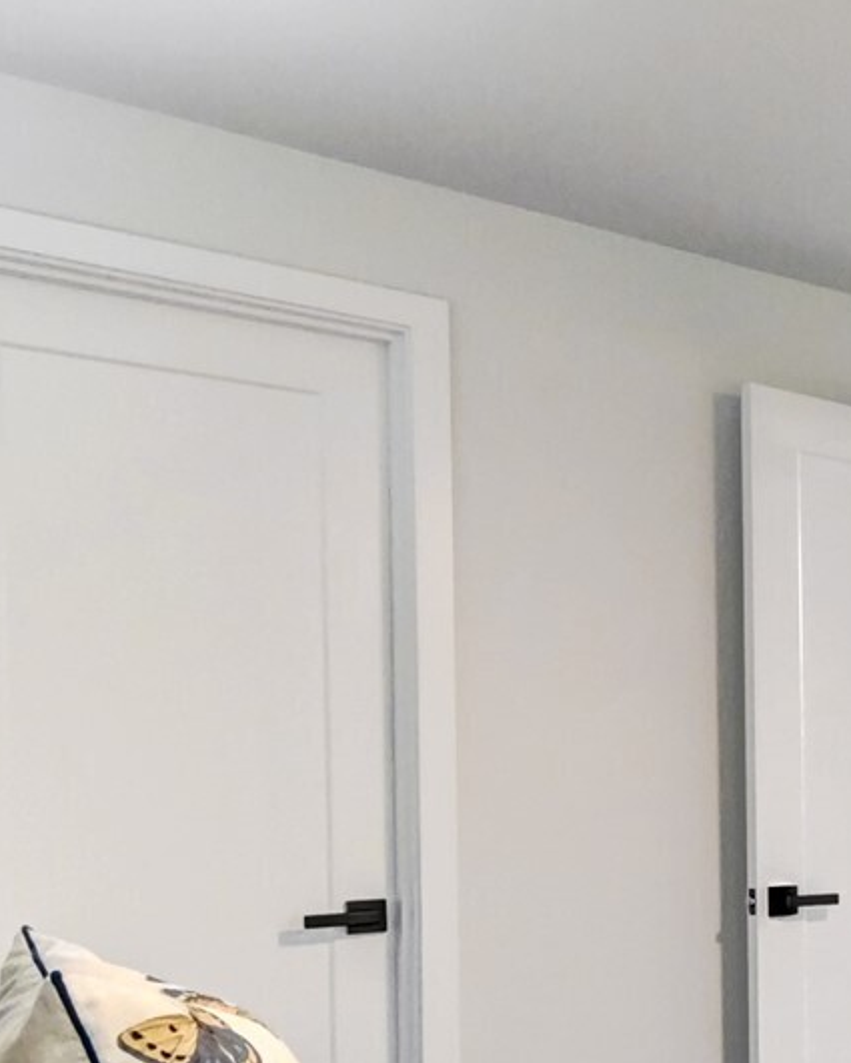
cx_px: 1457
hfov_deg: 22.7
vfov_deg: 39.2
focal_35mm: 45
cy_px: 884
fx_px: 1416
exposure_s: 1/15
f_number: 11
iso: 4000
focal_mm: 10
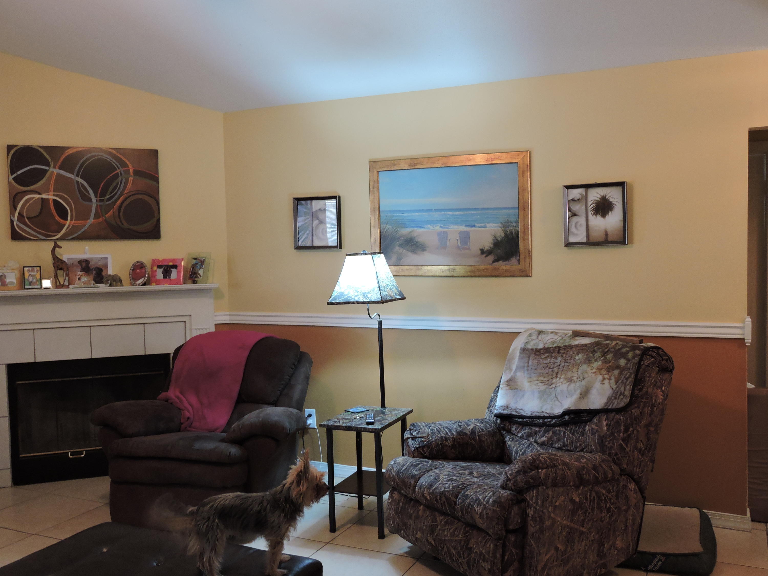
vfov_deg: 42.9
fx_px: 732
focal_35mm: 33
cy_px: 288
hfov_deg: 55.4
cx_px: 384
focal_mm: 5.9
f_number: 3.6
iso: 400
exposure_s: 1/10
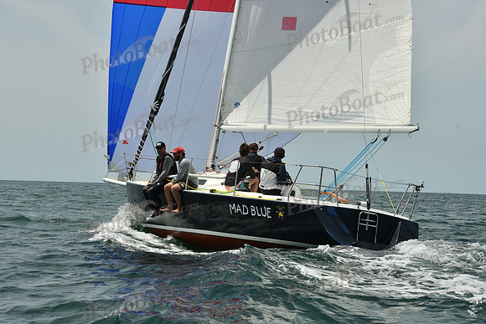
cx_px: 243
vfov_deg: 17.1
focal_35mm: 80
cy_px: 162
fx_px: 1080
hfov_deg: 25.4
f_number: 10
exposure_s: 1/1250
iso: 320
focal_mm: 80
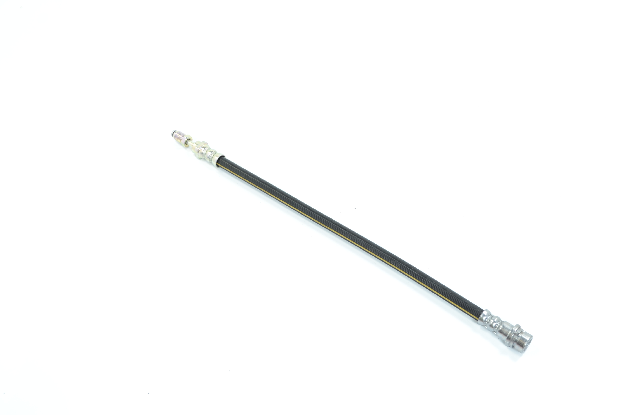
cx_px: 312
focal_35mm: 42
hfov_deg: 46.4
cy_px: 208
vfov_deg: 31.9
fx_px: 727
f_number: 7.1
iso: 100
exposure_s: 1/25
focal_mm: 28
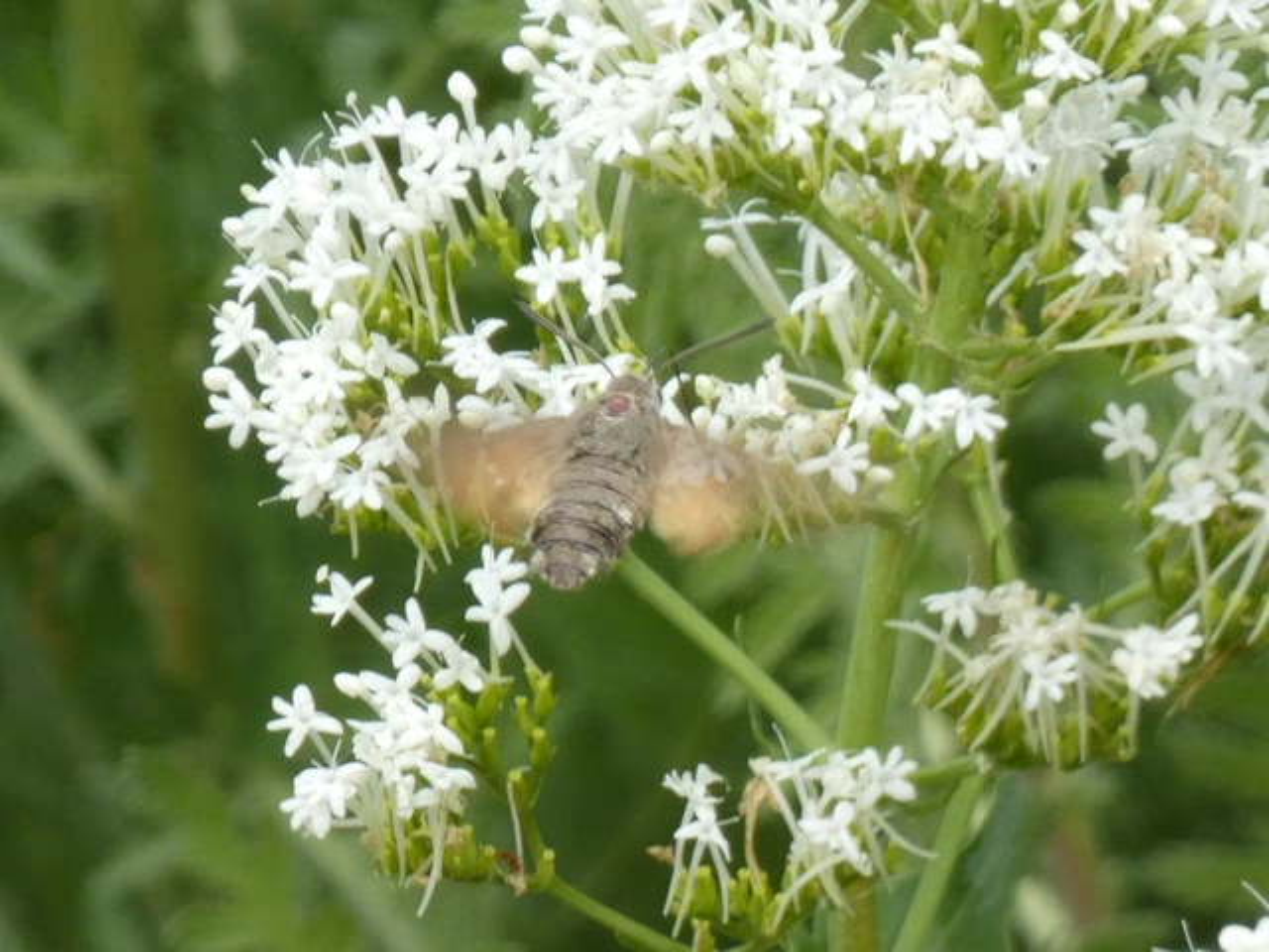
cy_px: 476
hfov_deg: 3.1
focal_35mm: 642
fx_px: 23535
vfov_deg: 2.3
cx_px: 634
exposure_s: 1/100
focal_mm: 115
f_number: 5.6
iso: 250
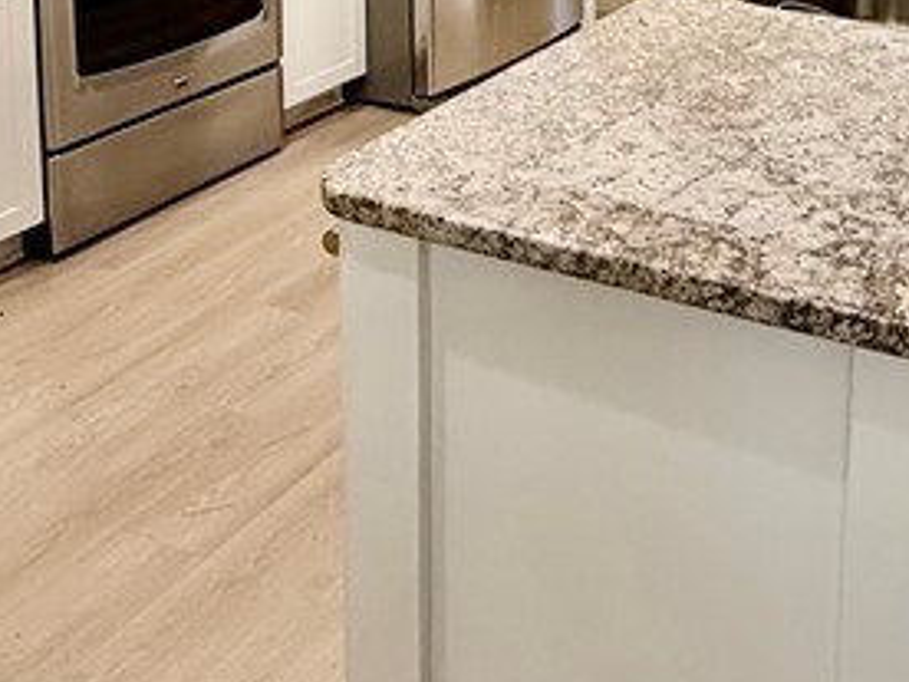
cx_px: 784
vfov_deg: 24.5
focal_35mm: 52
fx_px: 1365
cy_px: -198
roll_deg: -1.3
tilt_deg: -7.0
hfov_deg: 35.1
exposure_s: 1/120
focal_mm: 2.22
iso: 160
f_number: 2.2
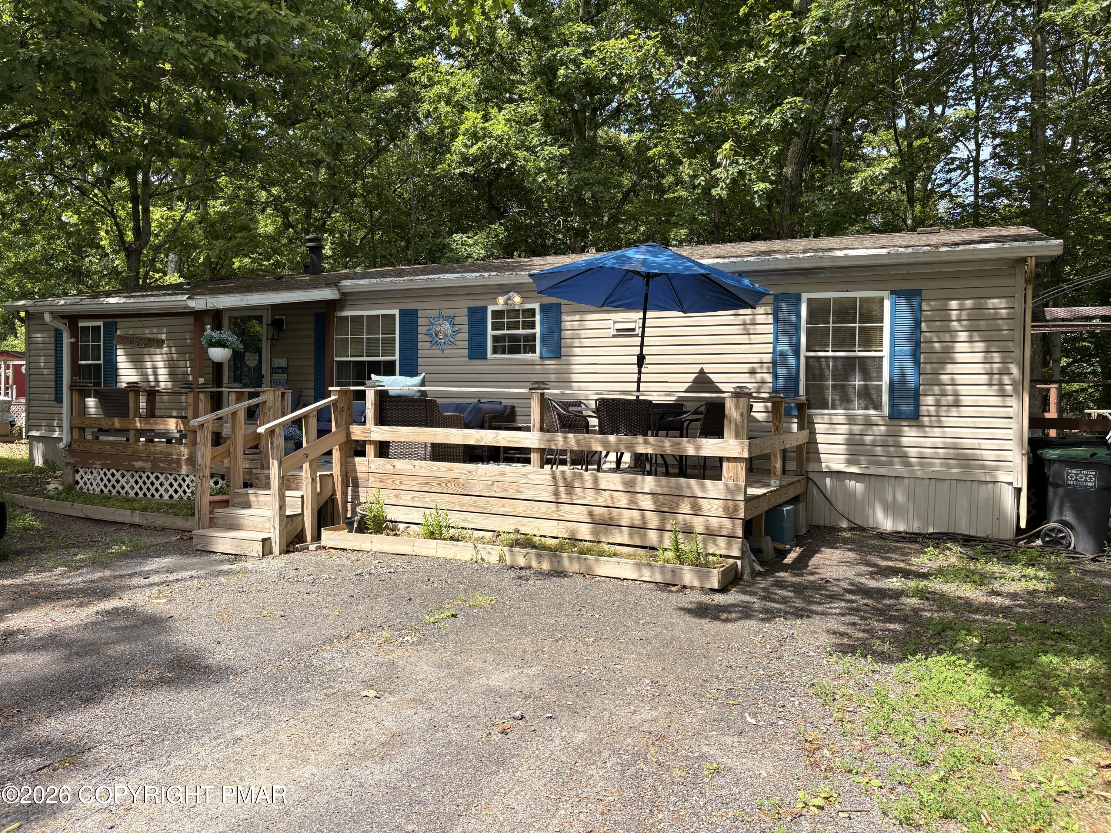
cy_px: 416
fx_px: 834
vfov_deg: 53.1
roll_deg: +0.0
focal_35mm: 26
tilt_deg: -0.1
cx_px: 556
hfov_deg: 67.3
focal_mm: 5.96
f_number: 1.6
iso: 50
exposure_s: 1/1287
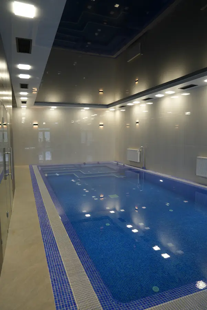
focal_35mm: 24
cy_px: 155
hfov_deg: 53.2
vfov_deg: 73.7
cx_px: 104
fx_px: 207
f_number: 2.8
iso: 100
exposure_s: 1/80
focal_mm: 24
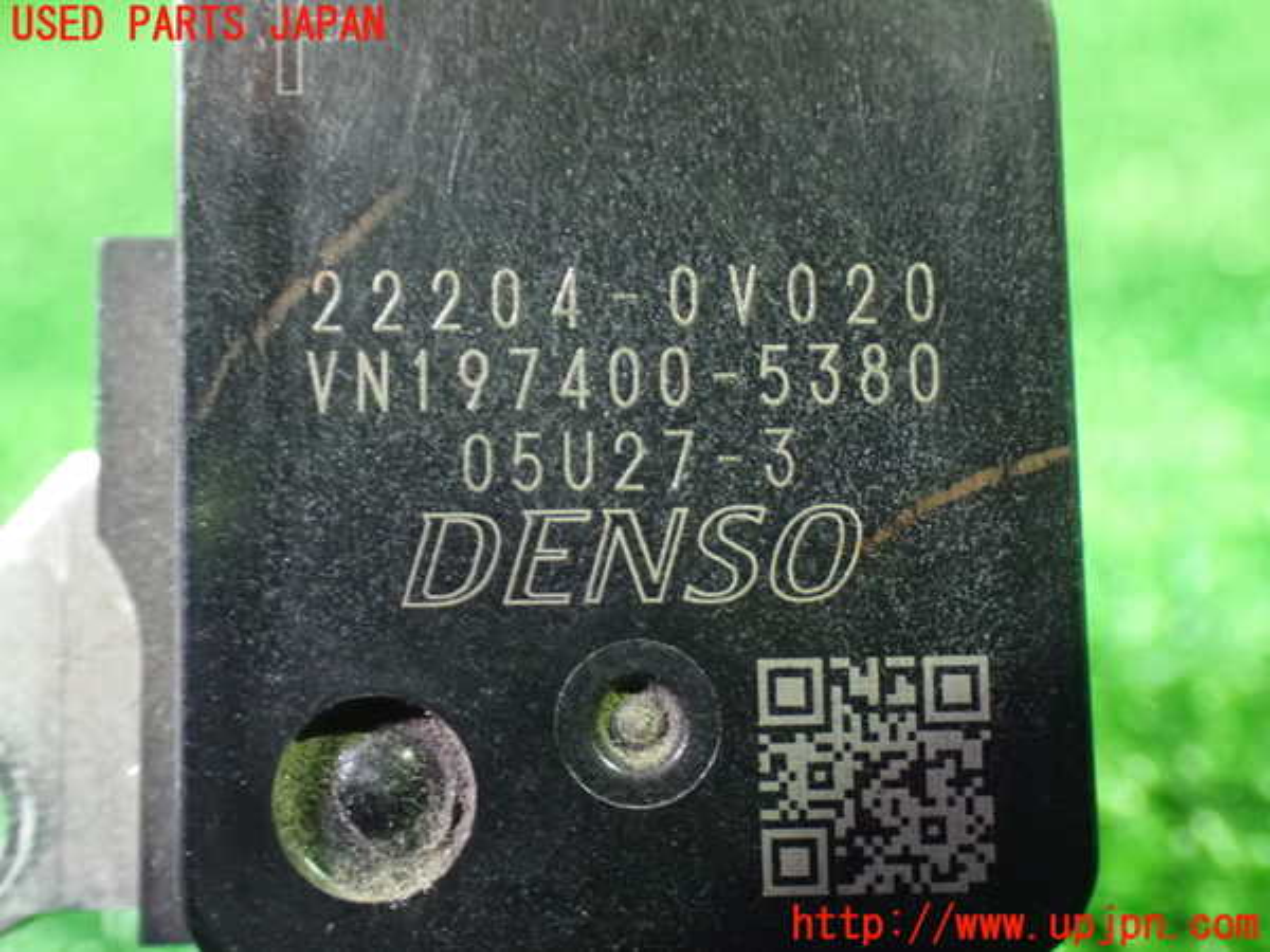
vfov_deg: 32.9
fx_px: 1614
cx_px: 635
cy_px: 476
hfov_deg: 42.9
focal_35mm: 44
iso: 1600
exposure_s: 1/25
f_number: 2.9
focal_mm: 7.84
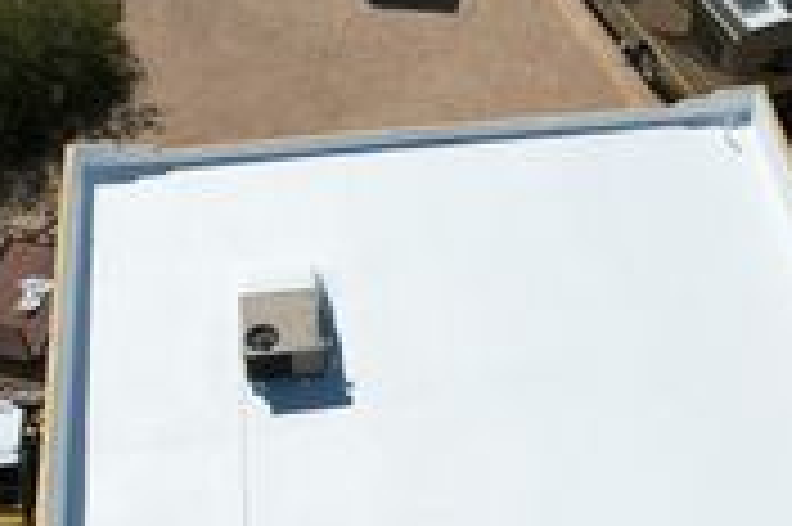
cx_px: 418
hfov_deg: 39.6
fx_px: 1099
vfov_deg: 26.7
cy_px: 371
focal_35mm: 50
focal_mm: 8.38
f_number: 2.8
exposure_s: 1/5000
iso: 110
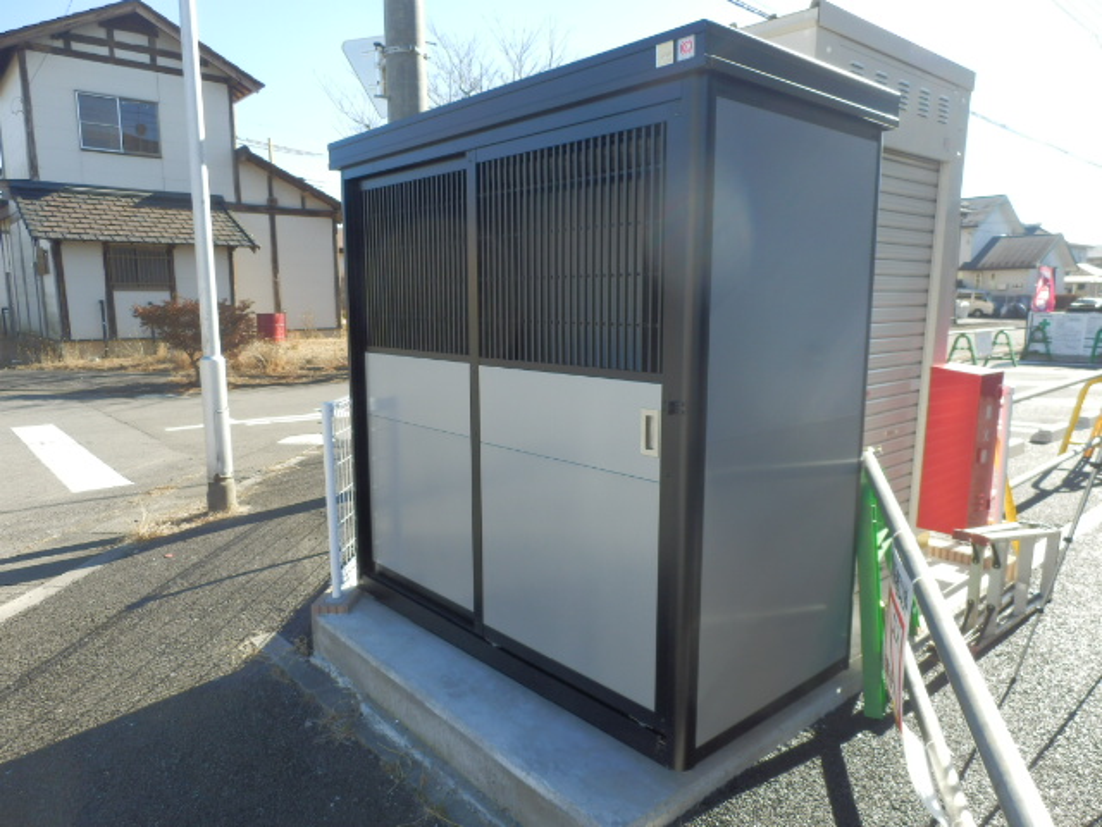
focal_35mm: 24
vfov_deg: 56.8
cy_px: 414
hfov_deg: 71.6
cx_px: 551
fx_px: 764
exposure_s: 1/400
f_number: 3
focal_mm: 4.2
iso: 80
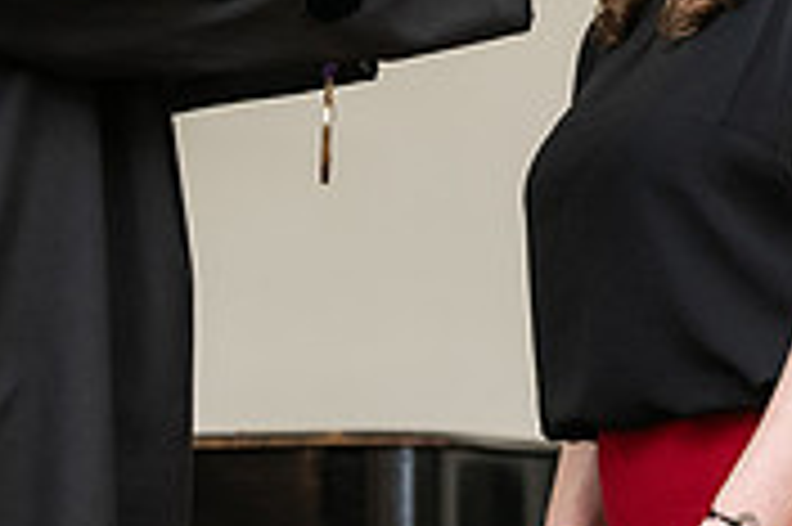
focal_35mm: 297
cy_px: -83
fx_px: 6528
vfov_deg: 4.6
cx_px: 567
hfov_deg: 6.9
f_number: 4.5
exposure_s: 1/200
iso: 1600
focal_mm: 90
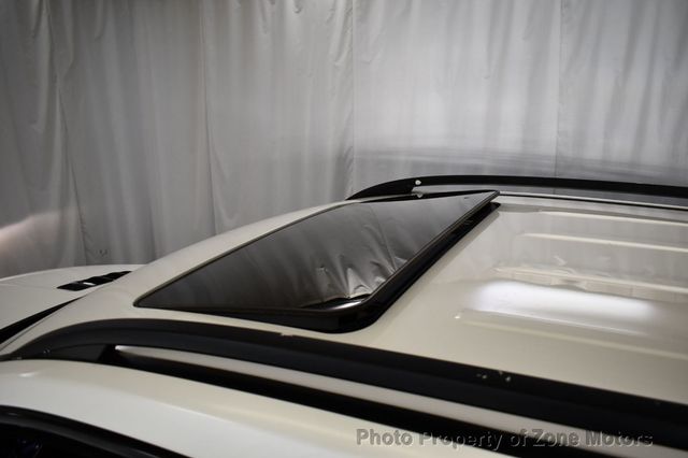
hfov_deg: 62.0
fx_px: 573
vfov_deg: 43.6
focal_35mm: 30
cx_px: 344
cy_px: 229
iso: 450
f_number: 3.5
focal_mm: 20
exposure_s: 1/250
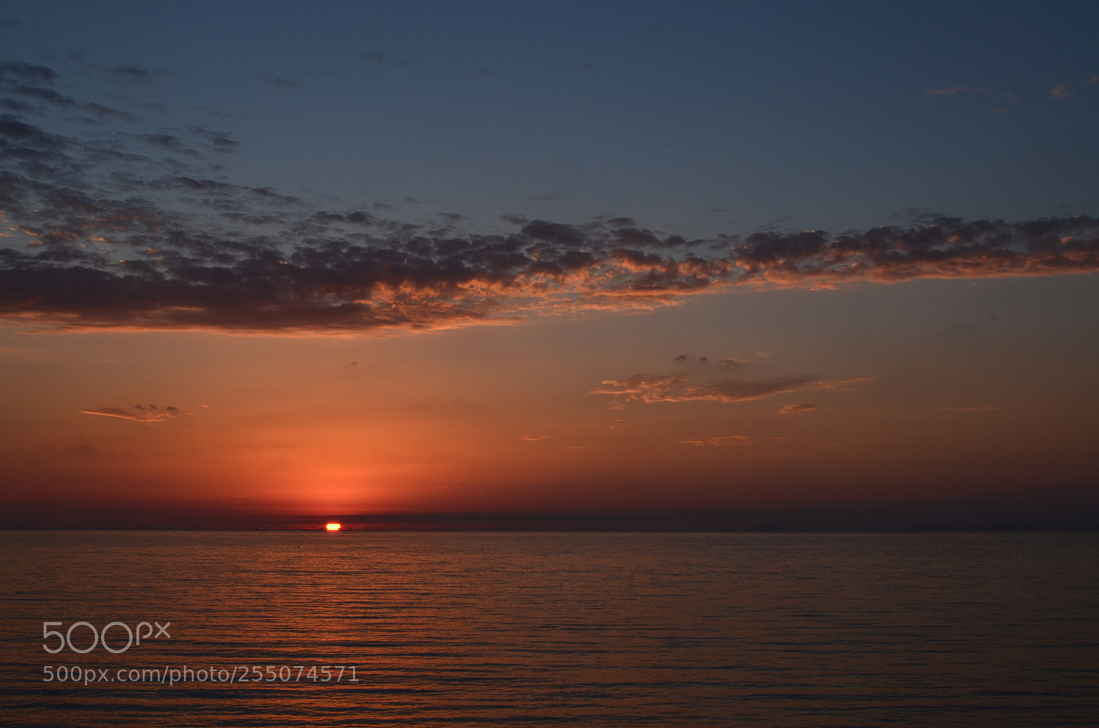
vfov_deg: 29.7
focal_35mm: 45
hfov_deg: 43.7
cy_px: 364
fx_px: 1371
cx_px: 550
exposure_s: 1/250
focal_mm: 30
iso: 160
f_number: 8
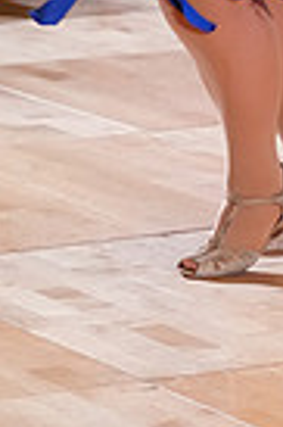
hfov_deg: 4.2
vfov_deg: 6.2
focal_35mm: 326
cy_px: -234
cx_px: -73
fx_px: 3854
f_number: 4
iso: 3200
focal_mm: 77
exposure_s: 1/320
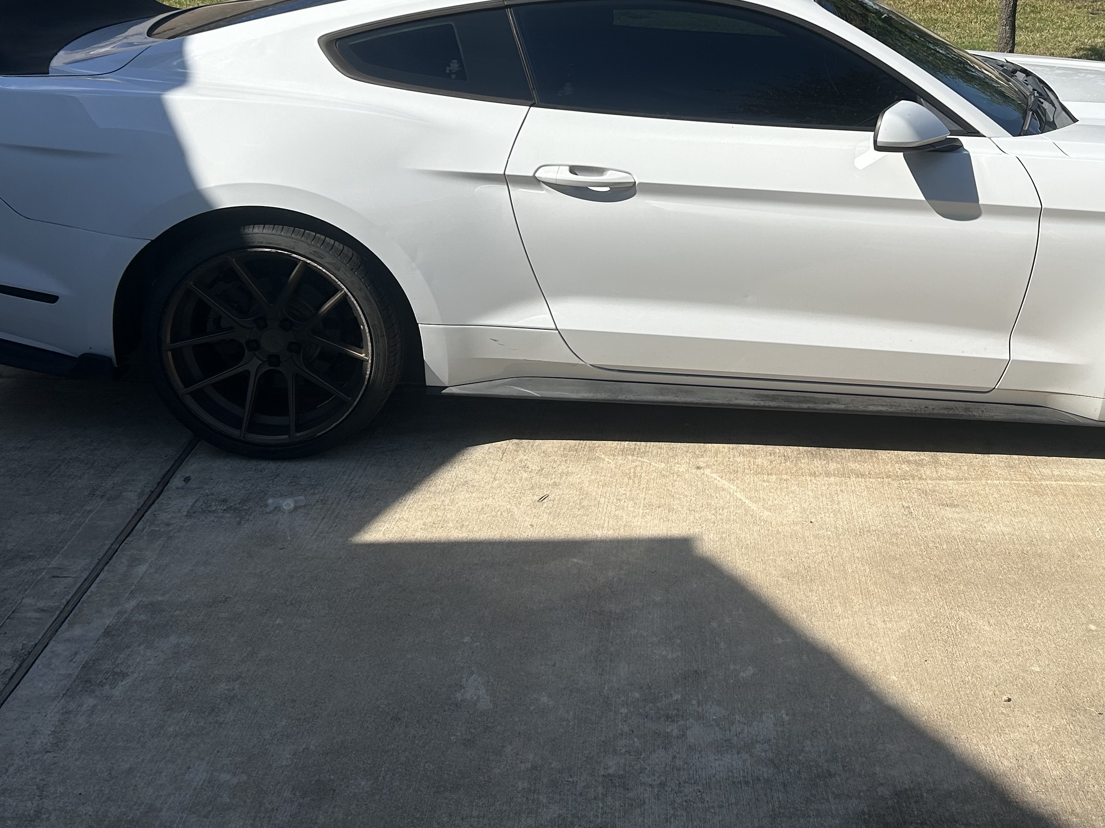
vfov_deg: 33.0
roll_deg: +1.2
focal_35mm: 43
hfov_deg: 43.3
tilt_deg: -16.2
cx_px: 728
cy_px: 223
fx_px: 1372
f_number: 1.5
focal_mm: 5.7
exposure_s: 1/7463
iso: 50
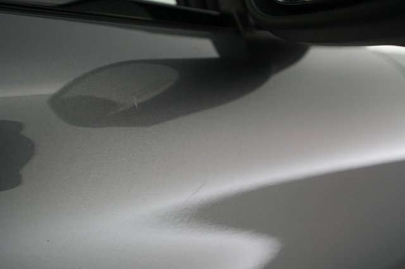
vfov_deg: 46.4
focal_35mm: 28
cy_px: 134
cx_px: 202
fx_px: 315
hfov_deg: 65.5
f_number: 4.5
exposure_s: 1/100
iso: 2500
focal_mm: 28
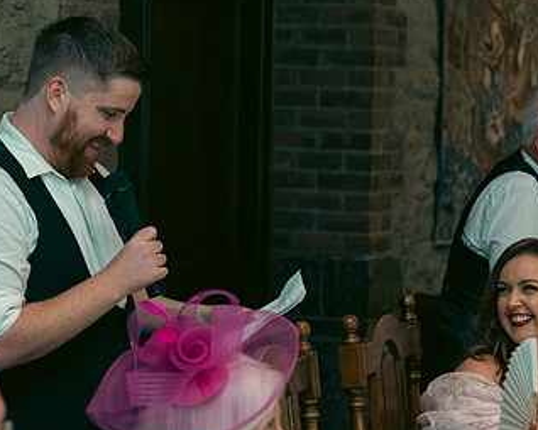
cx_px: 277
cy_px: 263
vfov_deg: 12.8
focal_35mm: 120
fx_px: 1910
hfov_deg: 16.0
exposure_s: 1/160
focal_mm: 70
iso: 2500
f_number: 3.5
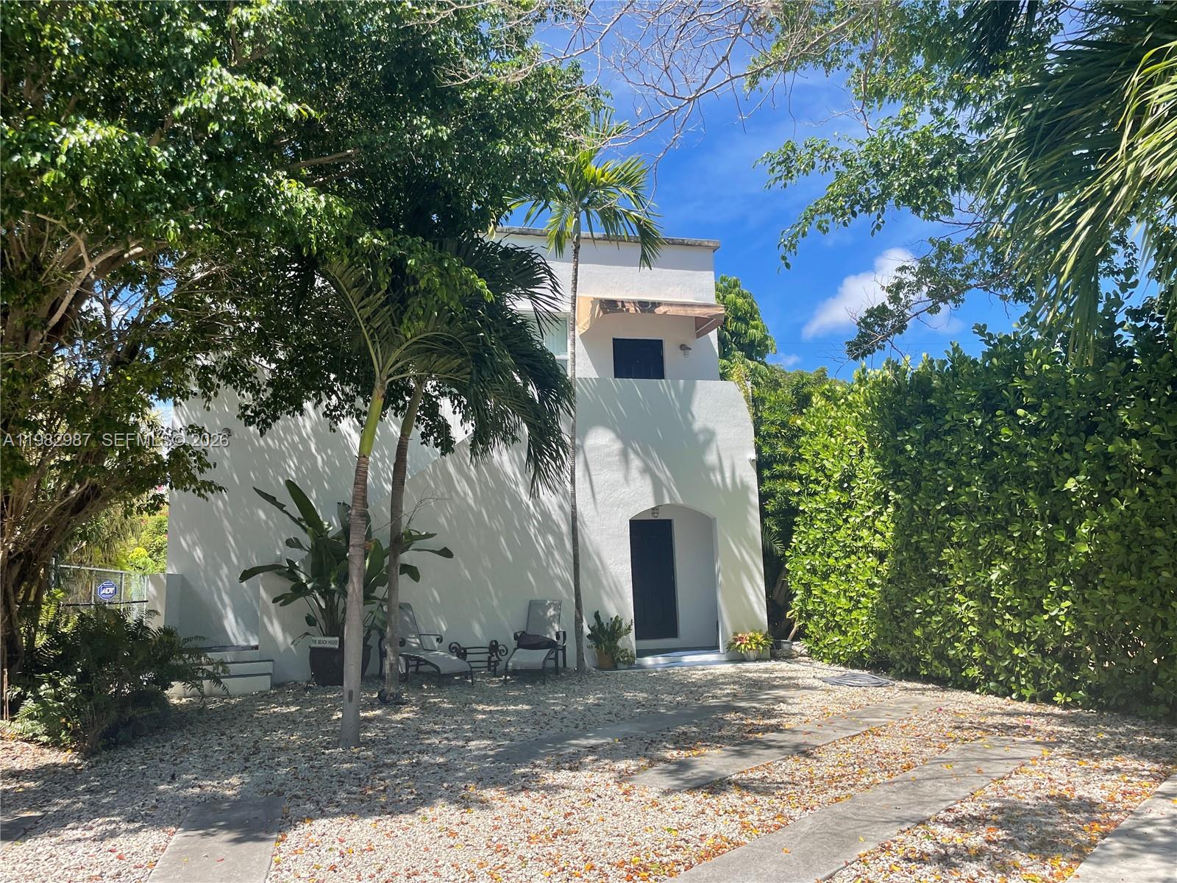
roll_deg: +1.9
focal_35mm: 26
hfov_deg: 67.3
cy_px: 442
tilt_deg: +7.1
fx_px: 884
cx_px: 588
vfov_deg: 53.1
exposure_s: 1/1825
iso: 32
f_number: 1.6
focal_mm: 4.2
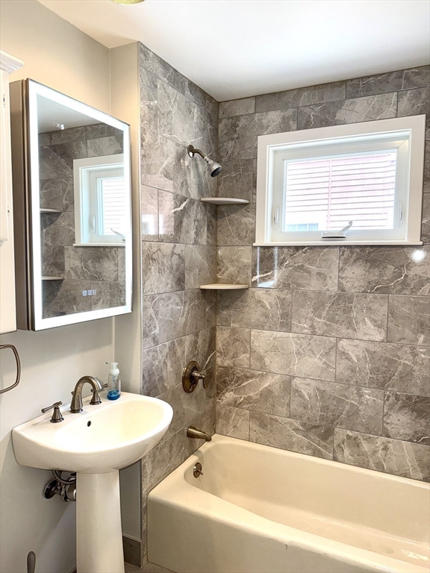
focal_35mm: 24
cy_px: 286
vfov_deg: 71.6
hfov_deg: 56.8
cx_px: 215
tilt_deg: -4.4
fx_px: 398
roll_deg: -1.0
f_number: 1.78
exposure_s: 1/234
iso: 125
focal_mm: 6.76
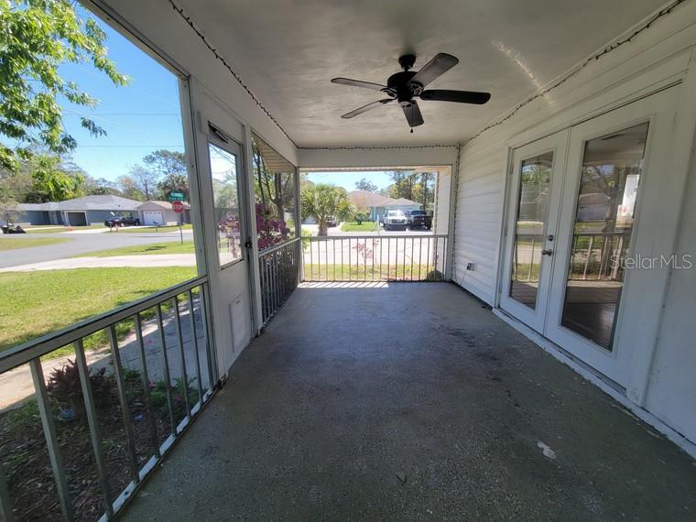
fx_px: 261
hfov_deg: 106.2
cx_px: 348
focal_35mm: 13
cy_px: 261
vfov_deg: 89.9
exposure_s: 1/293
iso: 50
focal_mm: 2.2
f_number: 2.2
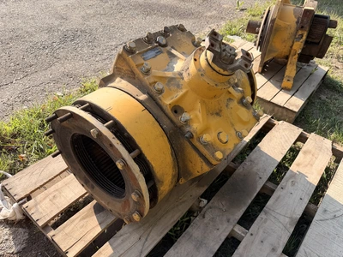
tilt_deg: -42.3
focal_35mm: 24
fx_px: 238
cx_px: 172
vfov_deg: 56.8
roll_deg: -1.3
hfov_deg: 71.6
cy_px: 128
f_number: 1.78
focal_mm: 6.76
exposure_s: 1/1060
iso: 80
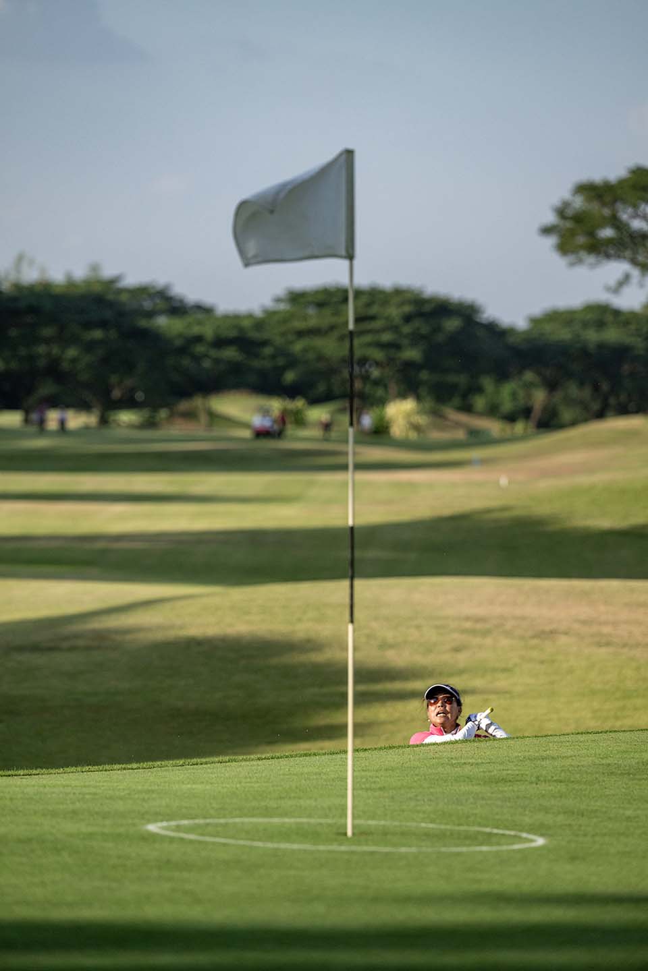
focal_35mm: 175
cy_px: 486
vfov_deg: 11.7
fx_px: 4725
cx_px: 324
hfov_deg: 7.8
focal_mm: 175
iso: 500
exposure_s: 1/5000
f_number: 3.5
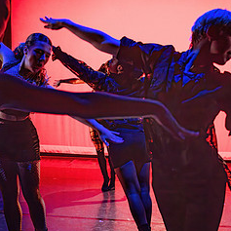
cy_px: 152
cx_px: 101
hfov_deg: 34.0
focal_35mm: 50
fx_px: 377
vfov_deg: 33.8
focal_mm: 24
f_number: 2.8
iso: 3200
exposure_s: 1/300
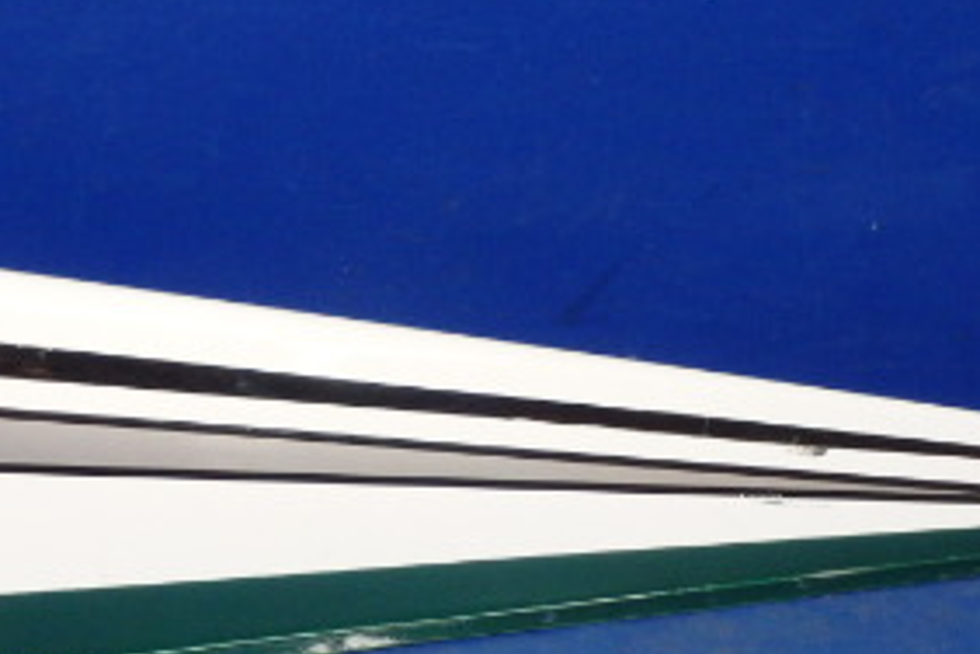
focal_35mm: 66
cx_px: 386
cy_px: 397
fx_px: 1797
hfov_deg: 30.4
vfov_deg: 20.6
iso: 400
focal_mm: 5
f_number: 3.9
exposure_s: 1/30
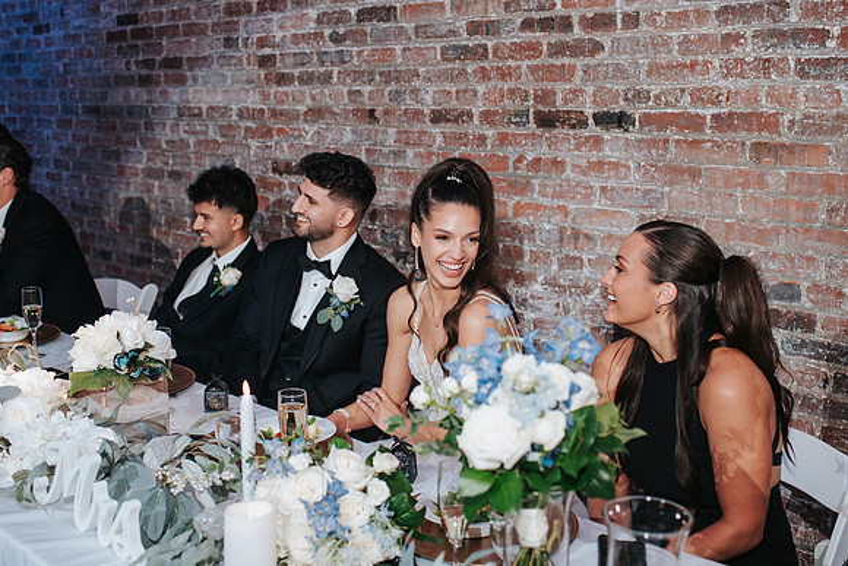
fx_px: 991
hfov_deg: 46.3
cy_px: 226
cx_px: 424
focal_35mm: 42
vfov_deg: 31.8
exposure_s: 1/200
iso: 1000
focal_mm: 35
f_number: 2.8
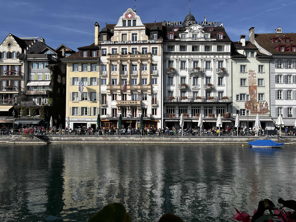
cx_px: 148
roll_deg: -0.3
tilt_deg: +2.3
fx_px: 222
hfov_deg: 67.3
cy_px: 111
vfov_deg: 53.1
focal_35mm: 26
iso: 50
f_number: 1.5
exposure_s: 1/6211
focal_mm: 5.7
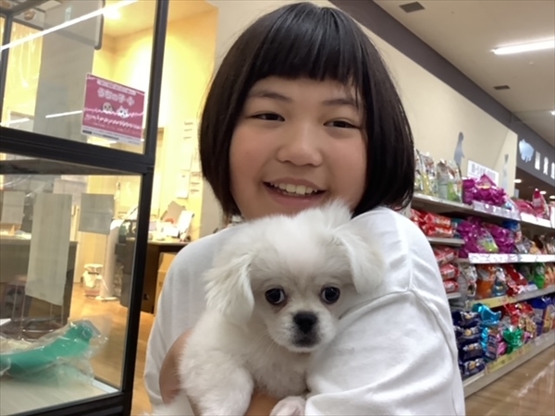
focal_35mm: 31
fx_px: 497
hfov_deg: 58.4
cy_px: 208
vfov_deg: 45.4
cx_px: 278
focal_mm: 3.3
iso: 200
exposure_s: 1/60
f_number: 2.4
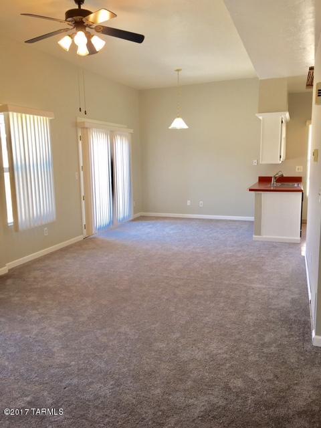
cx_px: 160
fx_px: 359
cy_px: 214
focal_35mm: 29
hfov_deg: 48.2
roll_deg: +0.8
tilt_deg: -8.3
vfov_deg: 61.7
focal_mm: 4.15
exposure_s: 1/40
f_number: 2.2
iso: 32
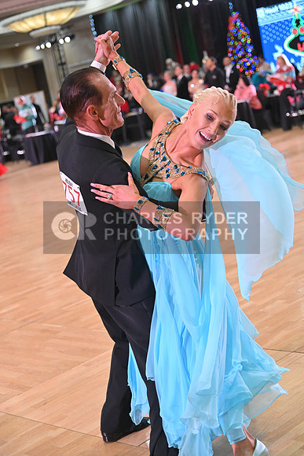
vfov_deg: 31.0
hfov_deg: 20.9
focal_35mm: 65
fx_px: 823
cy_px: 228
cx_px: 152
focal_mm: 65
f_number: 4
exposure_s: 1/400
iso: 3200
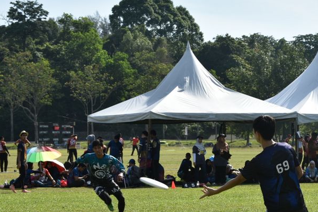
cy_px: 162
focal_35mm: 140
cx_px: 252
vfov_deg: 9.8
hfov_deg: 14.6
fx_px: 1237
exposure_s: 1/400
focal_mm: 82
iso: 200
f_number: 10
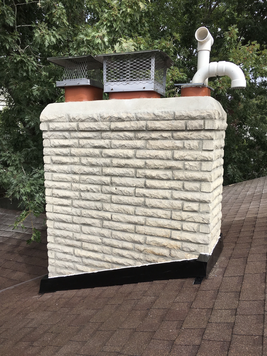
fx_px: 298
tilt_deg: -7.8
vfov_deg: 61.7
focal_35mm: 29
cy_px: 178
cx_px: 134
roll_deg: -0.3
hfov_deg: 48.2
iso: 25
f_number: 2.2
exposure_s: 1/1099
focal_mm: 4.15
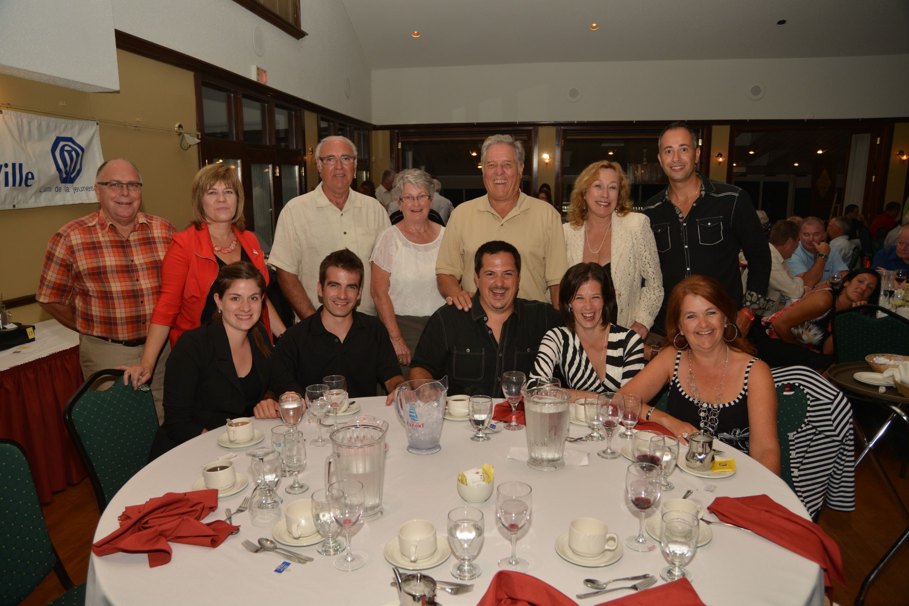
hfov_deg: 73.7
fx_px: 606
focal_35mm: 24
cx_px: 454
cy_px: 303
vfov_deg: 53.1
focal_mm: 24
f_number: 5.6
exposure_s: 1/160
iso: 400
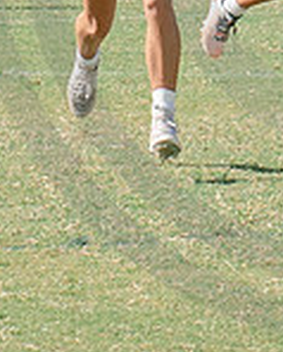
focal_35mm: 814
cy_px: -32
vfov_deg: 2.4
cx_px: 793
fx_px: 8496
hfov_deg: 1.9
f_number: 5.6
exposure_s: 1/1000
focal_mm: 70
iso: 250
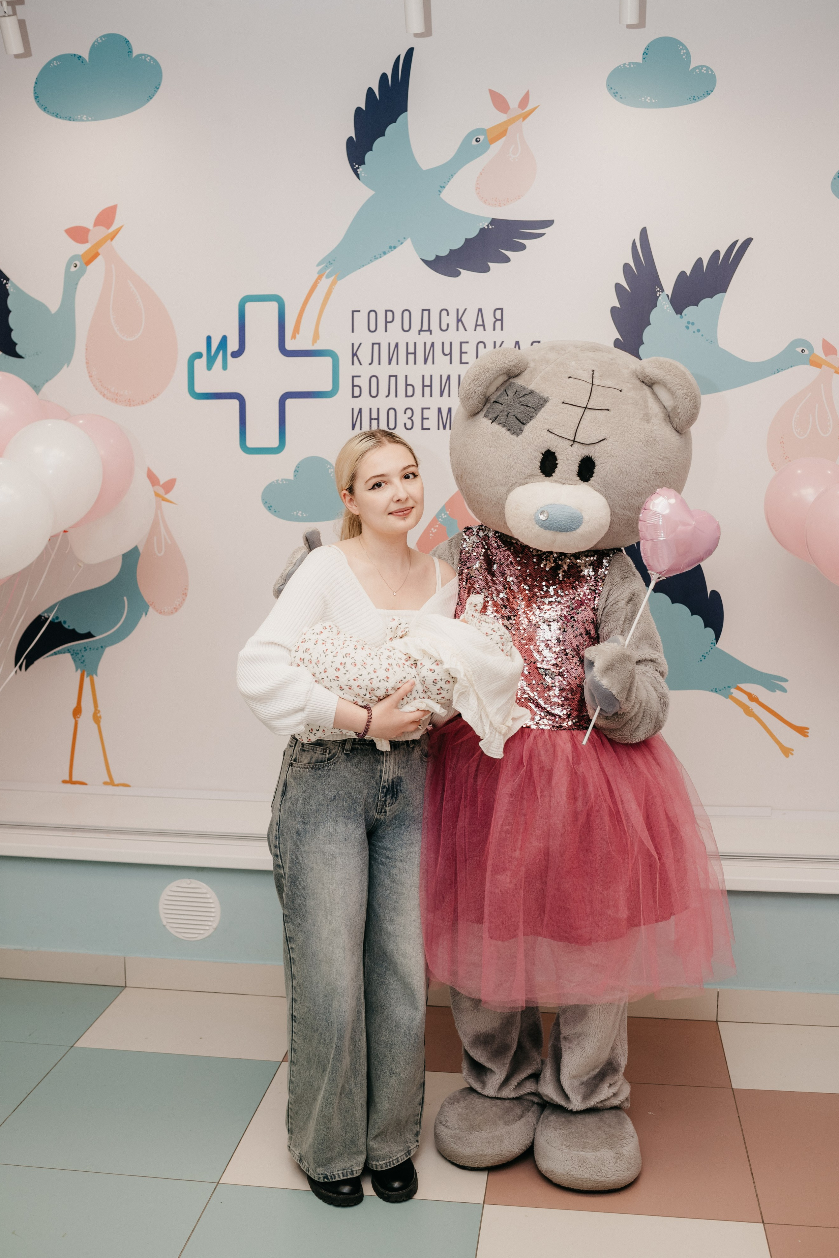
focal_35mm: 36
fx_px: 1258
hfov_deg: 36.9
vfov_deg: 53.1
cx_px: 428
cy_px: 641
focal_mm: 35
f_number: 4
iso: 320
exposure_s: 1/160
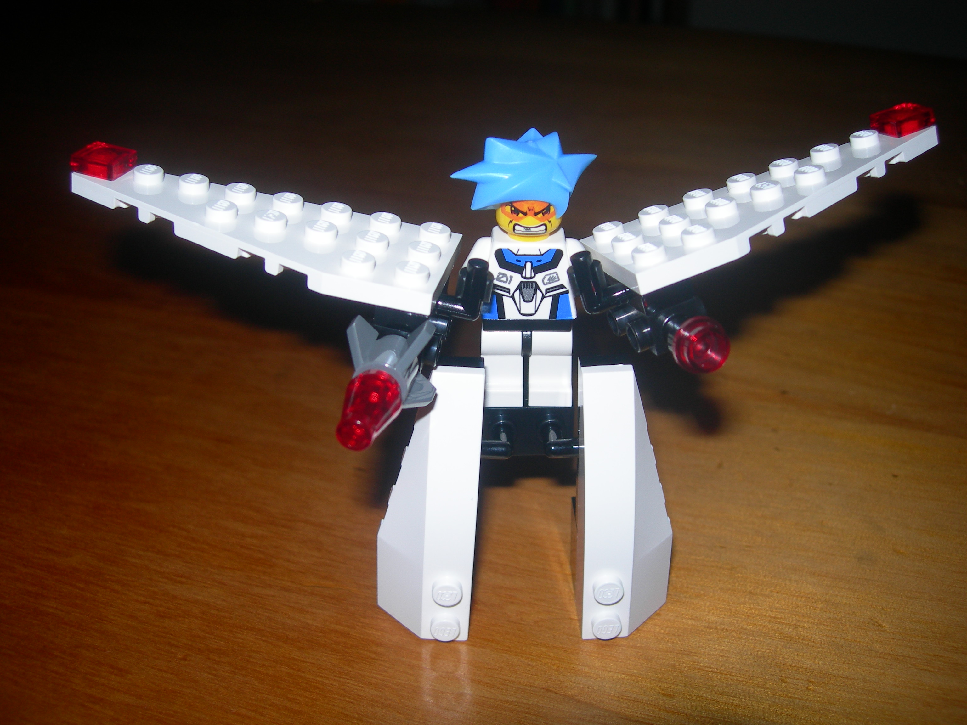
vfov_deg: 37.7
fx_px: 1062
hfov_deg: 49.0
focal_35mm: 38
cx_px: 484
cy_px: 362
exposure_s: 1/60.1
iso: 50
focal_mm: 7.8
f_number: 2.8
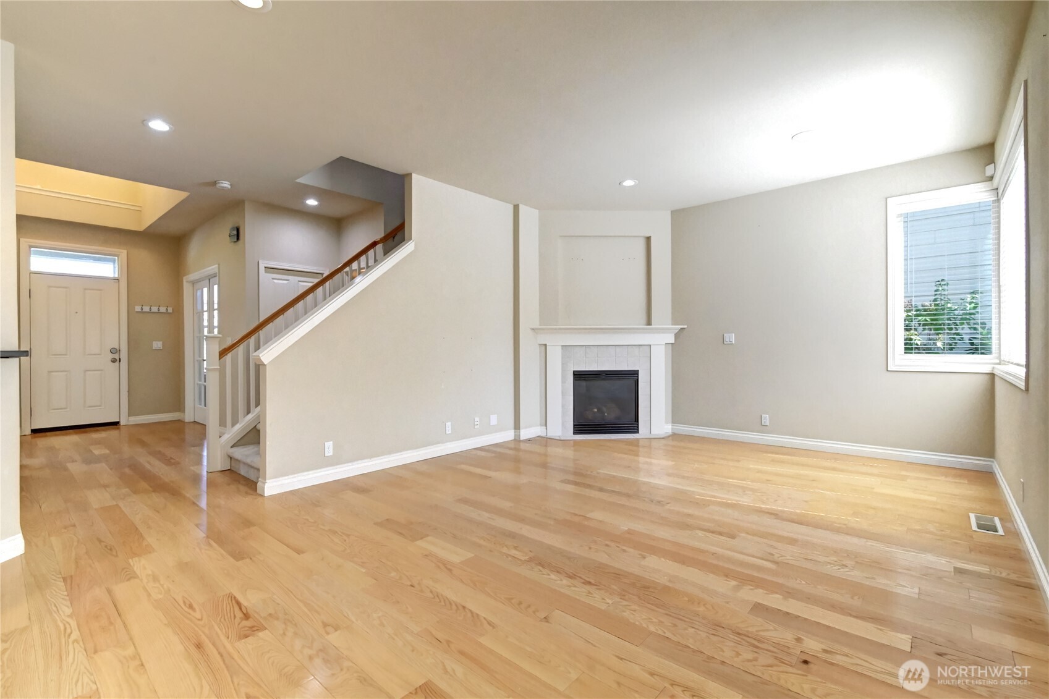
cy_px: 350
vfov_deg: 77.3
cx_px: 524
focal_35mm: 15
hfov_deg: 100.4
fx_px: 437
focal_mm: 10
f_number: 11
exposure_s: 1/13
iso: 3200
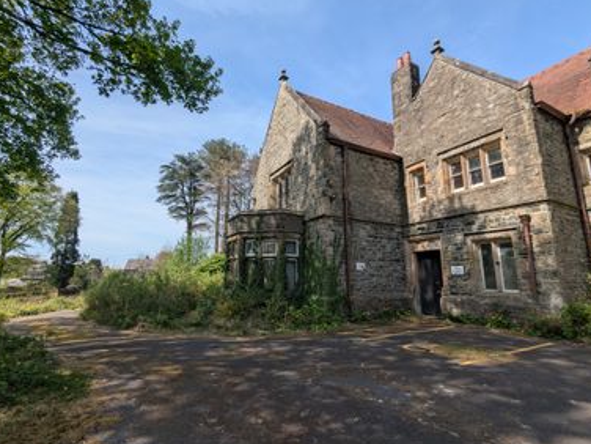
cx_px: 297
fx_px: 290
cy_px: 219
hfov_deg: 91.0
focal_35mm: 17
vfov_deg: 74.7
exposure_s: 1/1222
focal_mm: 2.35
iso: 54
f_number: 2.2
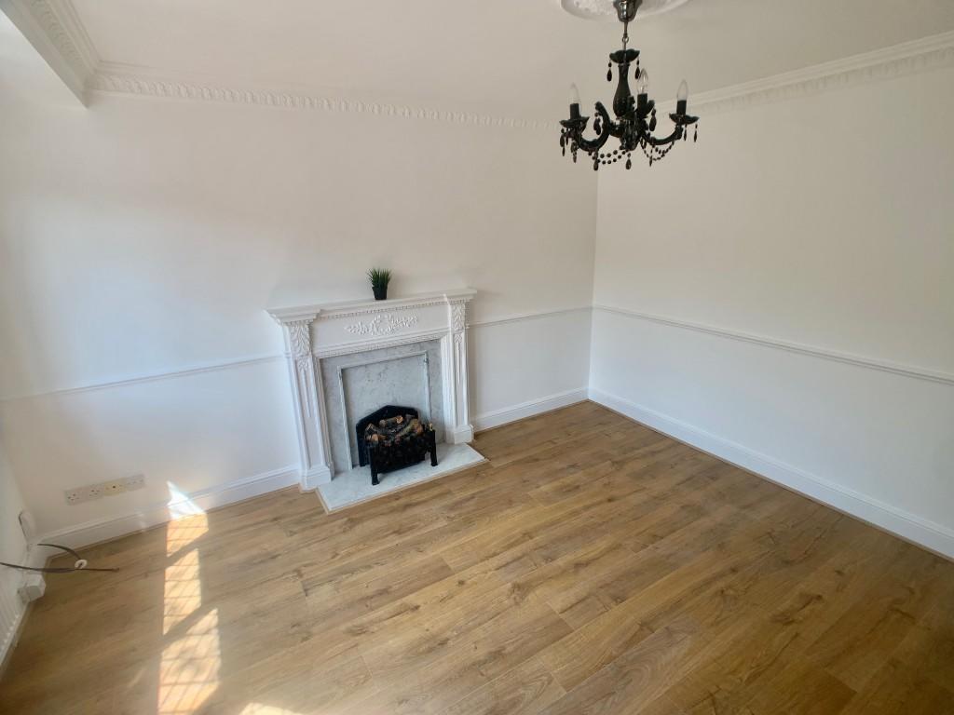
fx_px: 717
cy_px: 358
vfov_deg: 53.1
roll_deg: +1.7
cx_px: 477
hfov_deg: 67.3
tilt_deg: -17.4
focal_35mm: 26
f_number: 1.8
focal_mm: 4.25
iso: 25
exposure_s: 1/121
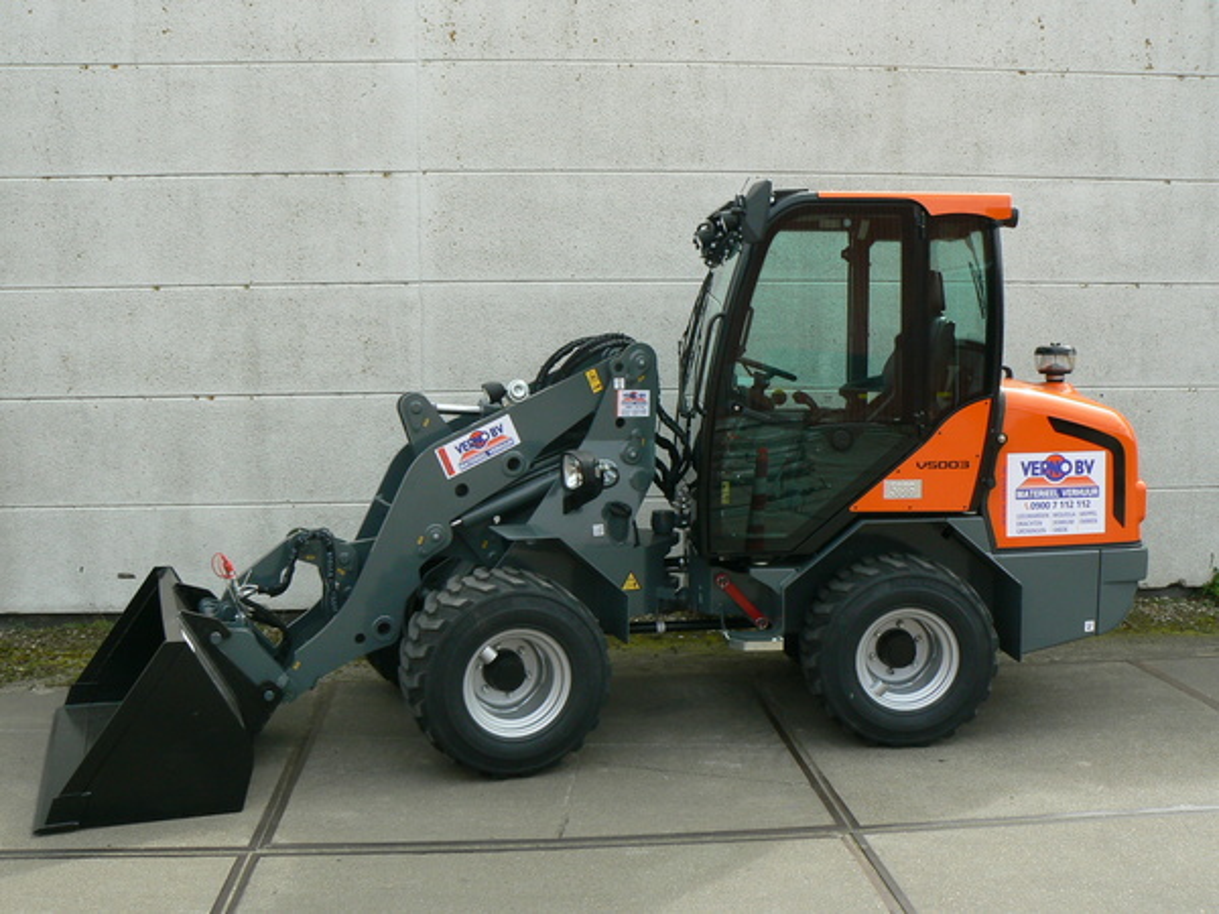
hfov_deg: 51.4
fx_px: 1268
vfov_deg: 39.7
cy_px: 457
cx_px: 610
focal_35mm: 36
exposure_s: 1/320
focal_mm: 6
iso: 100
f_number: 5.6
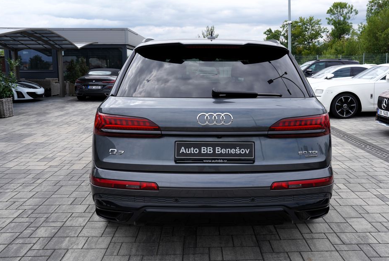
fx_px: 357
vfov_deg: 40.1
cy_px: 120
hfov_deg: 57.0
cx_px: 211
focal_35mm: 33
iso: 100
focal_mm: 30
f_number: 7.1
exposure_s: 1/200
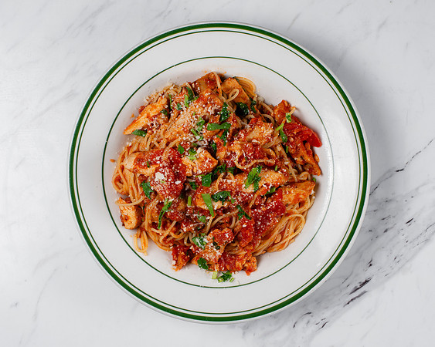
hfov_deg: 28.1
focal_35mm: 67
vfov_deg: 22.6
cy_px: 208
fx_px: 868
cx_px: 211
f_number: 10
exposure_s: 1/200
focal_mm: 50
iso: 200
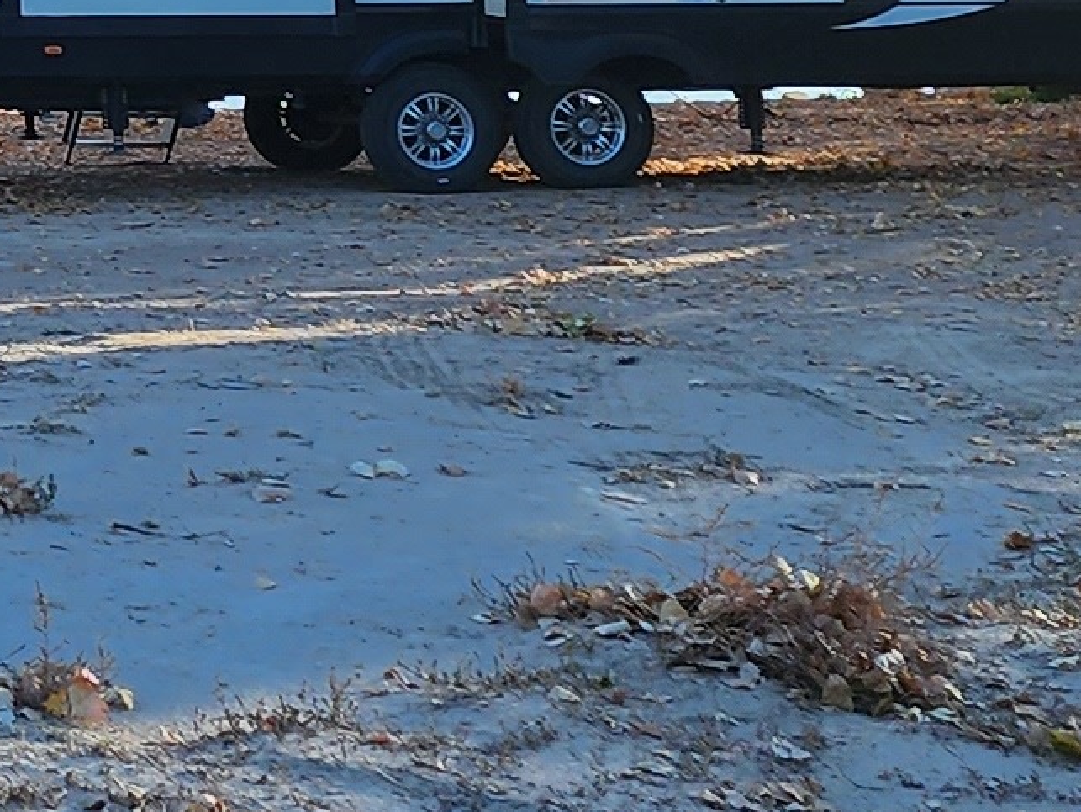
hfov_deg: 12.6
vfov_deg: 10.0
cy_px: -434
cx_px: -854
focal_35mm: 143
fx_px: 4468
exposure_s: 1/533
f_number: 1.8
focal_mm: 6.4
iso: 12
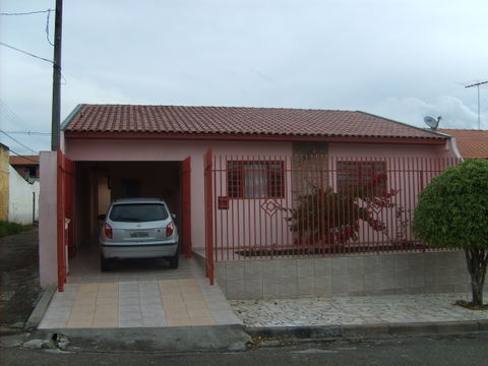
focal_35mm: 35
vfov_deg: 40.7
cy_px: 183
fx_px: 493
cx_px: 244
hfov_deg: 52.6
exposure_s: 1/500
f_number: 2.8
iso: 50
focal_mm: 5.8
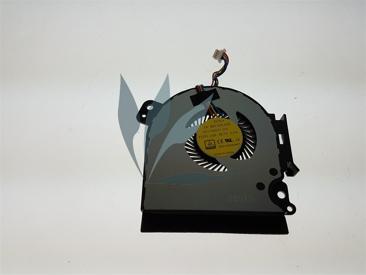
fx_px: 275
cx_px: 183
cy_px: 138
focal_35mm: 26
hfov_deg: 67.3
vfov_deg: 53.1
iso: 40
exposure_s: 1/482
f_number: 1.7
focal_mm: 4.2
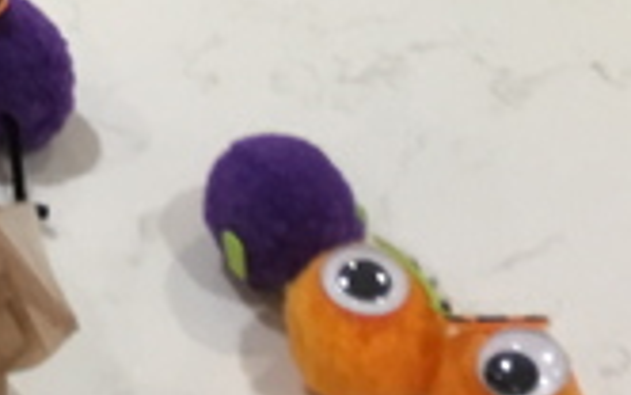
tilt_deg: -11.4
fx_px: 2547
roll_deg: +0.9
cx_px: -76
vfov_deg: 7.3
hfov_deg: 13.8
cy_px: -984
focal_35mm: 148
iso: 40
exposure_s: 1/30
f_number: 2.2
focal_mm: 4.15
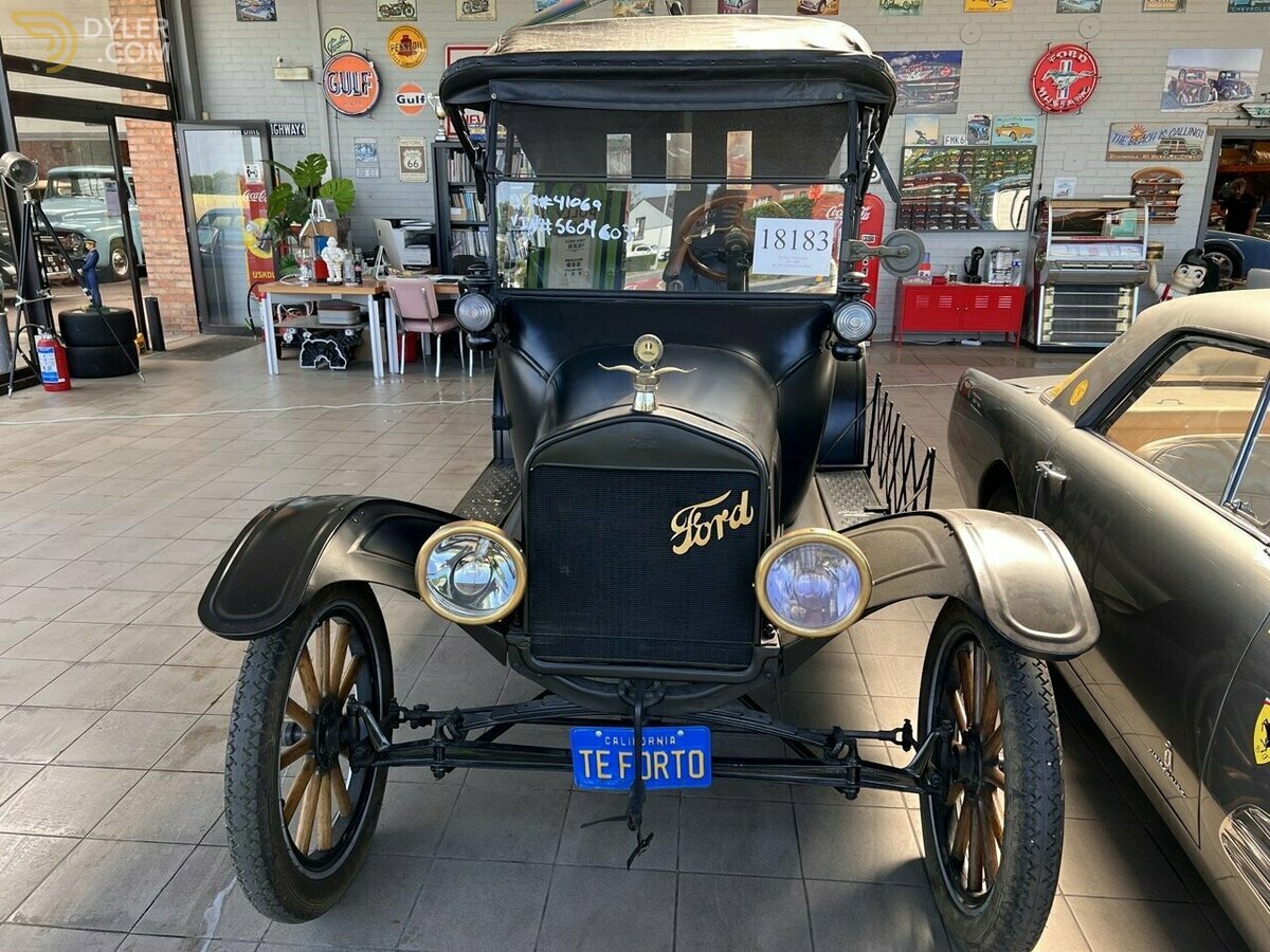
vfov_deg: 53.1
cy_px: 476
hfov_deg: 67.3
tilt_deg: -17.6
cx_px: 635
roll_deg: +0.5
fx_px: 954
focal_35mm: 26
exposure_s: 1/204
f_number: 1.5
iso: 50
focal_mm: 5.7
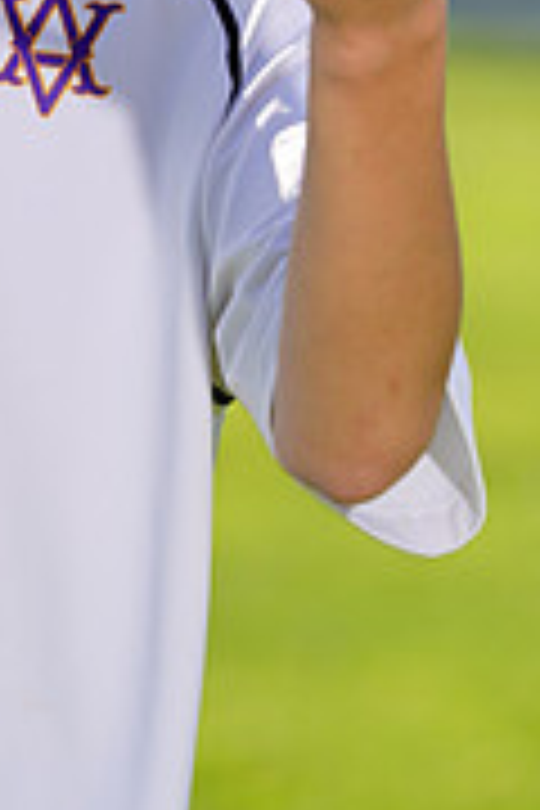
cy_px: -274
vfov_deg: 2.0
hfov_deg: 1.3
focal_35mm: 1026
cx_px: -7
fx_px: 23083
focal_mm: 318
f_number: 7.1
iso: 64
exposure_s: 1/200
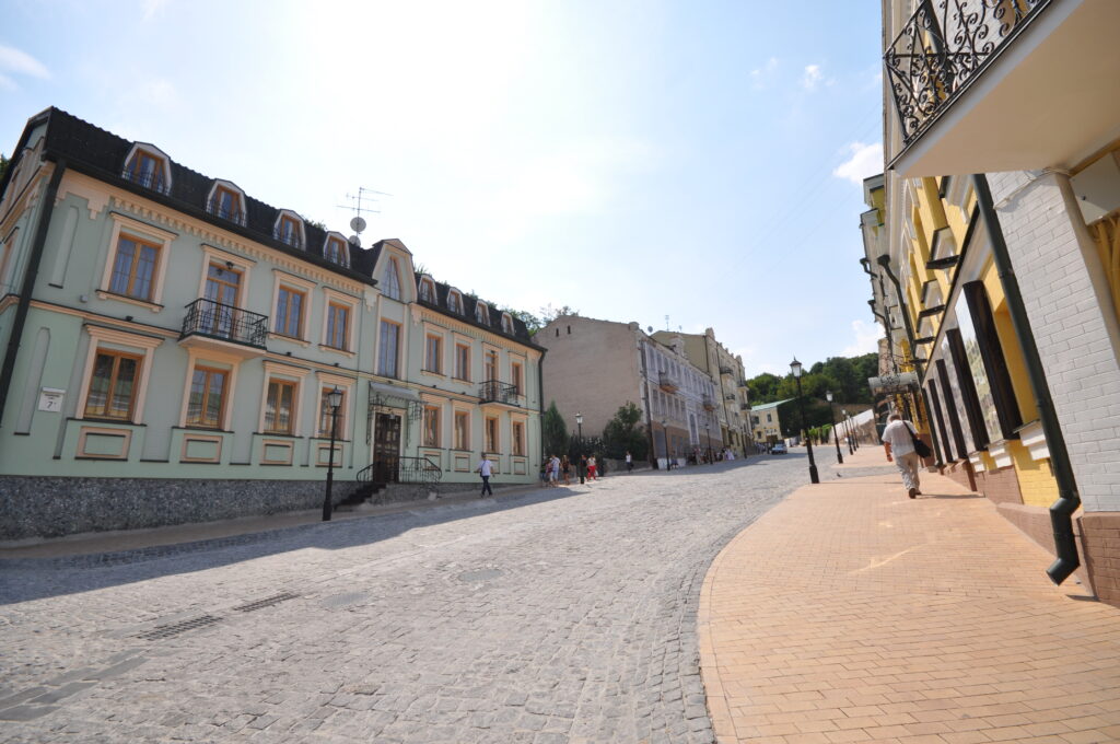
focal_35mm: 15
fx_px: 466
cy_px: 372
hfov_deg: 100.5
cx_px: 560
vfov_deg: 77.2
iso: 200
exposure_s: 1/400
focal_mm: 10
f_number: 10
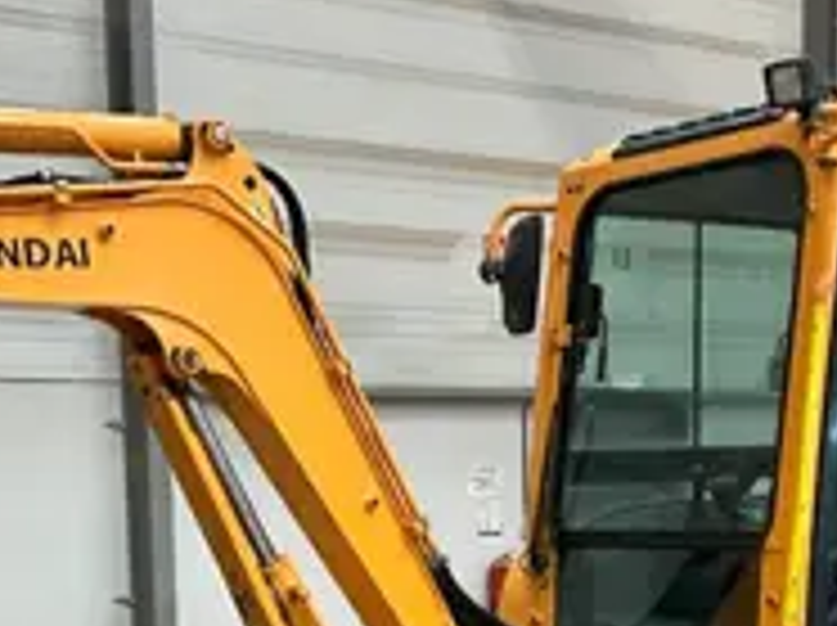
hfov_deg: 26.0
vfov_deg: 18.5
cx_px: 342
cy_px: 770
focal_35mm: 75
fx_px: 1811
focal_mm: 3
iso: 160
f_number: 1.8
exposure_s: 1/60
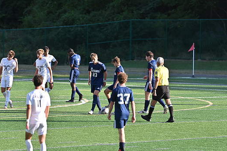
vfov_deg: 4.1
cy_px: 77
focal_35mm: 332
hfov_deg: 6.2
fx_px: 2095
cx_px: 110
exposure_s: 1/1600
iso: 200
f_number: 2.8
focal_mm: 200
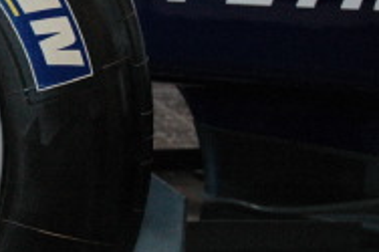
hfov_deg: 13.0
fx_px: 1554
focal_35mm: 148
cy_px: 142
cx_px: -218
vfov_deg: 9.3
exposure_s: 1/60
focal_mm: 29
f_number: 4
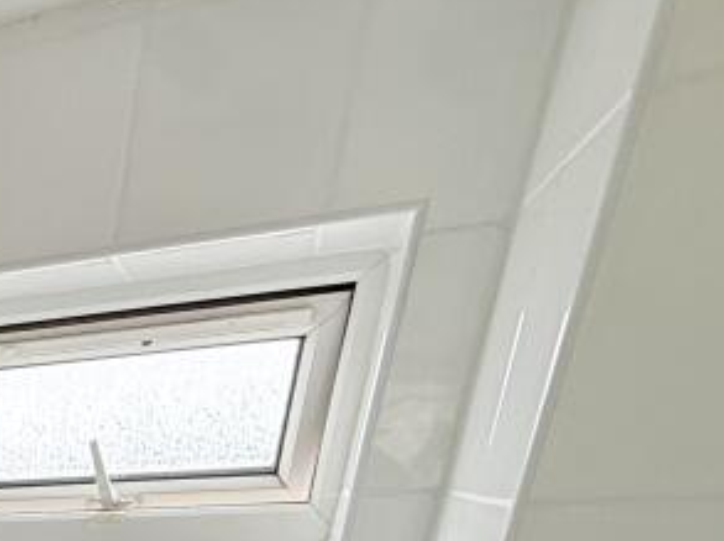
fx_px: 1024
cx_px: -432
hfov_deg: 25.6
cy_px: 919
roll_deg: +2.5
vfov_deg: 21.7
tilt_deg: -22.0
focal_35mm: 49
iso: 80
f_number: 2.2
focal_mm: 2.22
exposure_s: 1/99
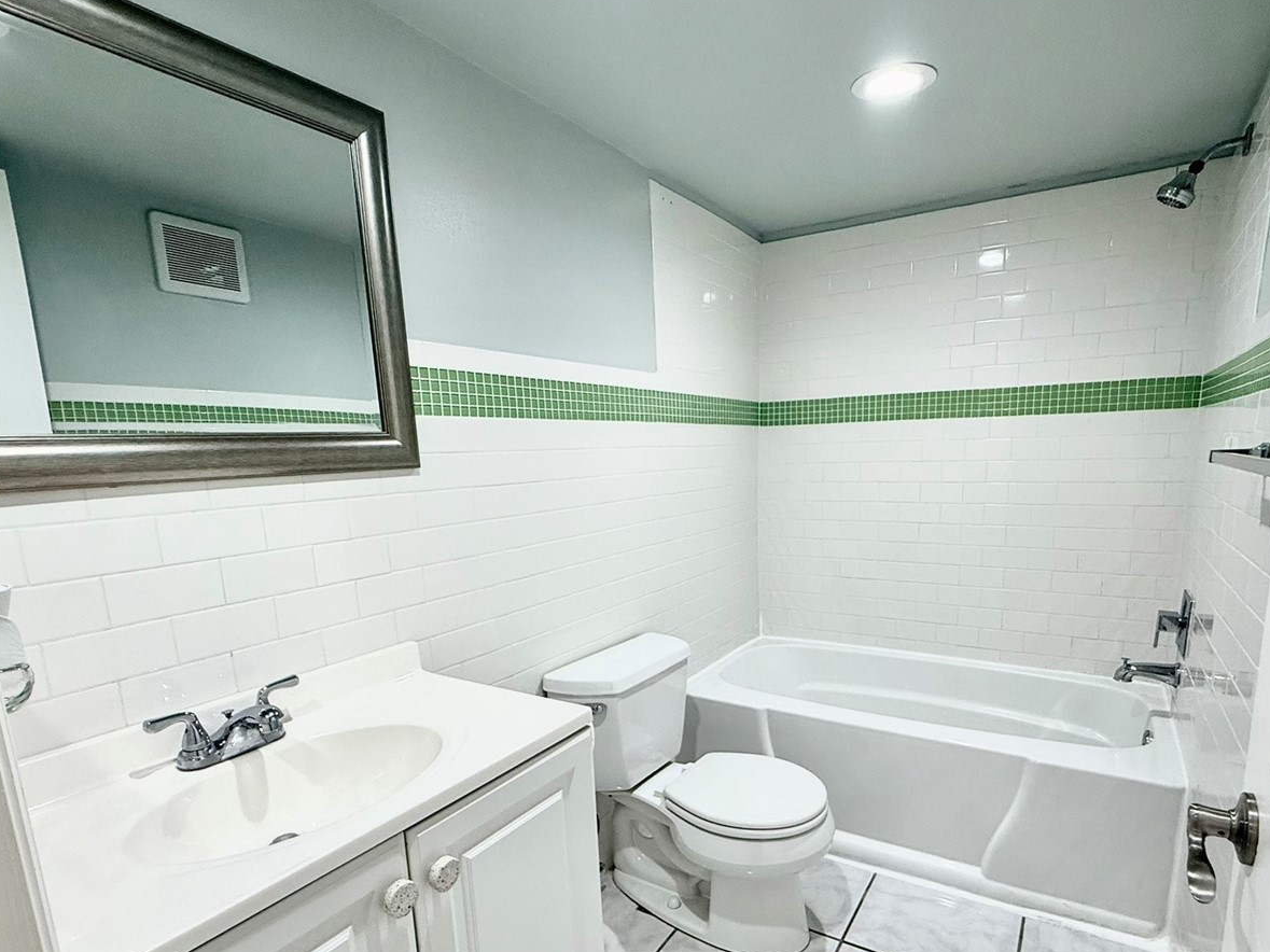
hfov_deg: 84.4
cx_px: 699
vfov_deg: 67.9
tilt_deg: -10.8
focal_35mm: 19
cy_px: 579
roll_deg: +1.5
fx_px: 697
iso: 125
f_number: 2.2
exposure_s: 1/120
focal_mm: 2.22
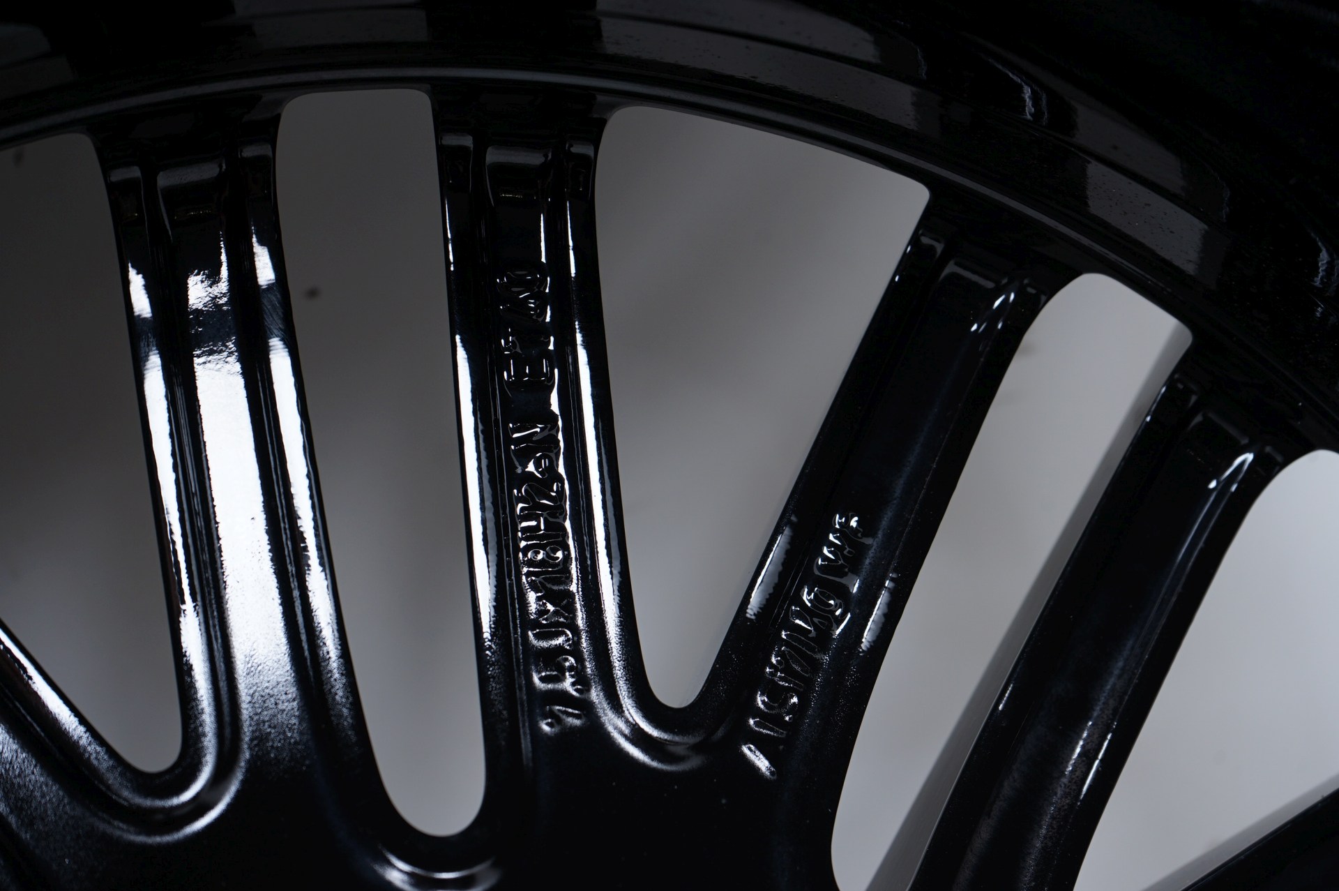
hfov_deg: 36.3
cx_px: 670
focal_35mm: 55
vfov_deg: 24.6
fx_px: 2044
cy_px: 446
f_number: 7.1
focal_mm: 55
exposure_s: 1/125
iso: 250
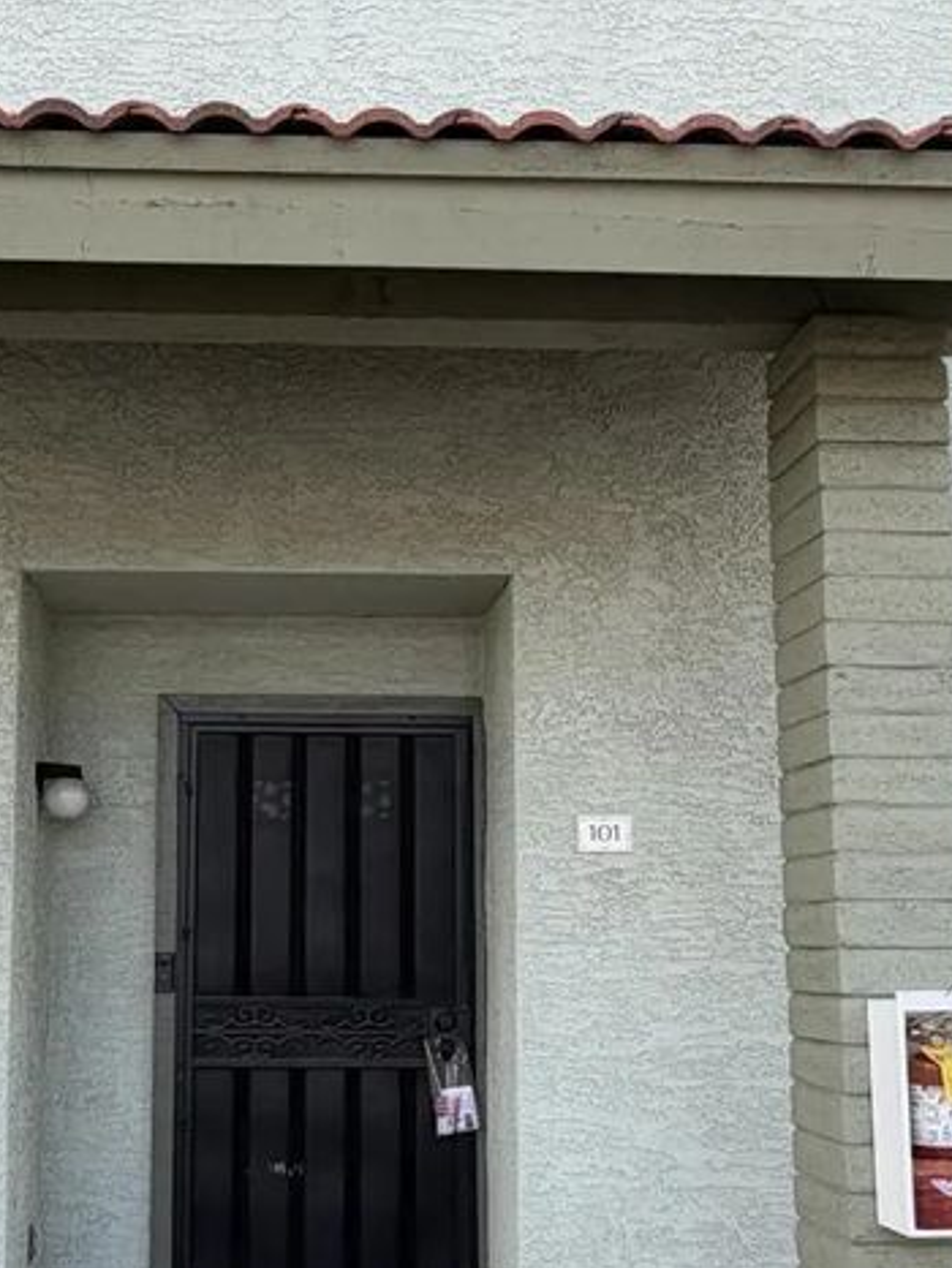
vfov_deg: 45.5
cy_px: 766
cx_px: 329
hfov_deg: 34.9
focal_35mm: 41
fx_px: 1502
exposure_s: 1/502
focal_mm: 2.22
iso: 40
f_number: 2.2
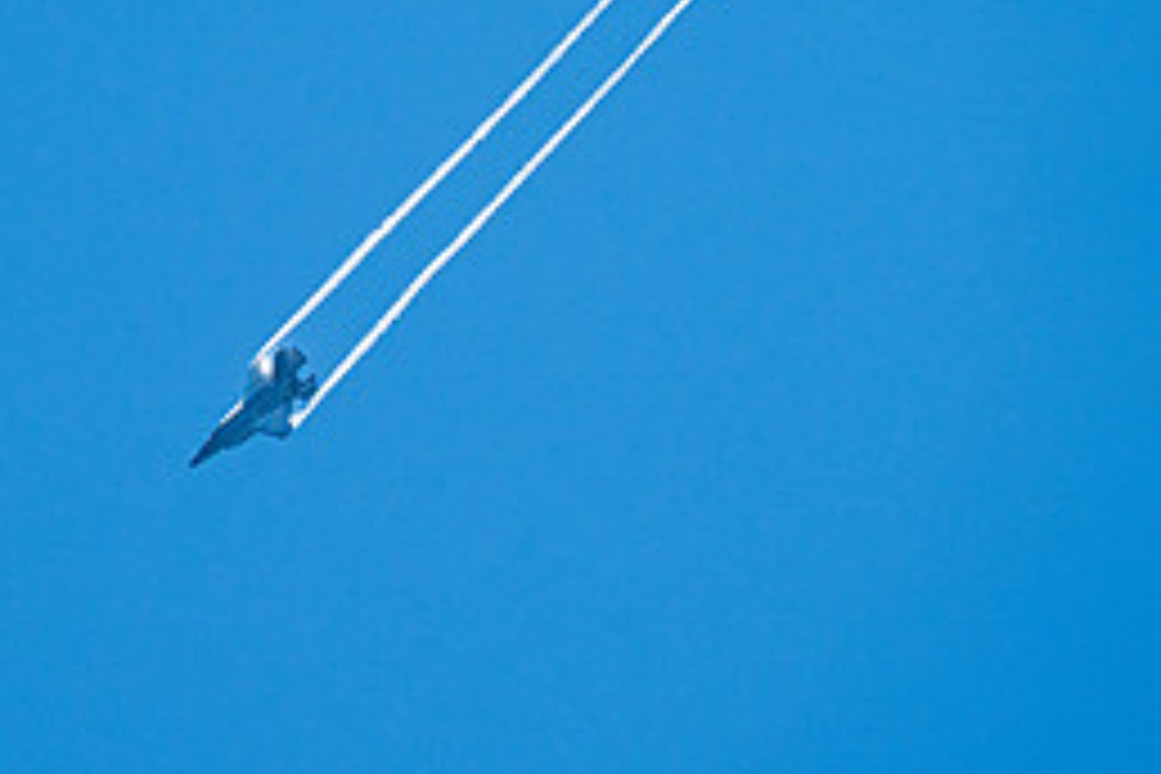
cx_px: 274
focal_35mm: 900
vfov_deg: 1.5
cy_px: 200
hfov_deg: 2.3
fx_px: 29023
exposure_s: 1/1250
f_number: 10
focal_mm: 400
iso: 640
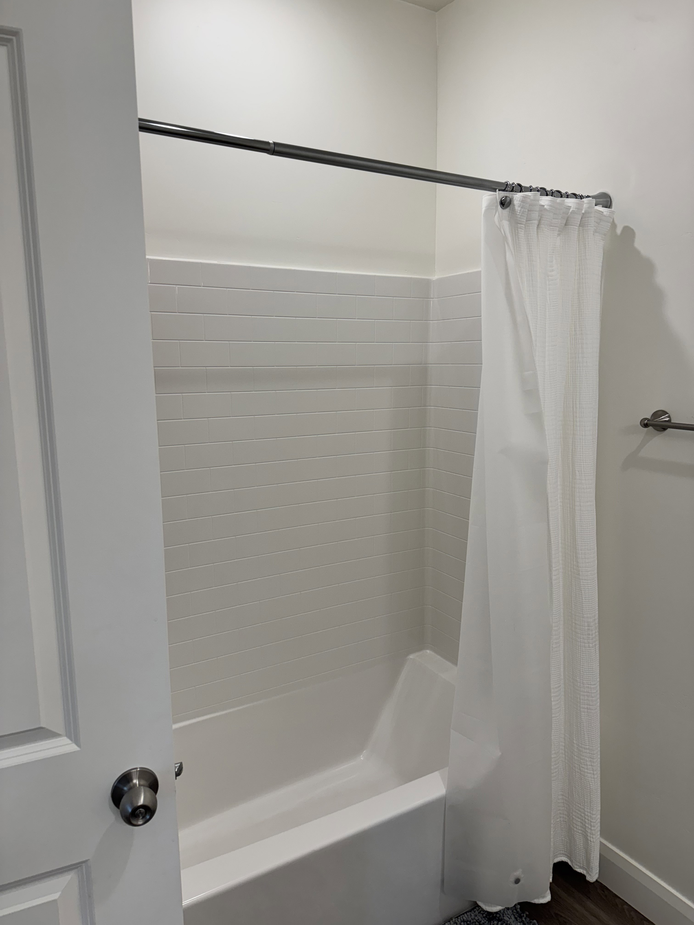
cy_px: 462
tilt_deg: -9.8
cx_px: 347
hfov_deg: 56.8
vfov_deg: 71.6
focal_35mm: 24
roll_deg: +0.4
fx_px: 642
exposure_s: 1/120
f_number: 1.78
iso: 64
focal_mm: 6.76
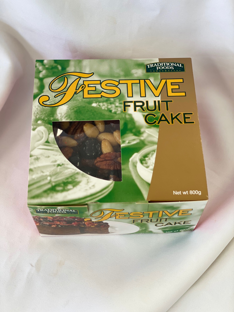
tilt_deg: -61.6
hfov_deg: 28.0
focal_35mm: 52
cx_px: 117
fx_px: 469
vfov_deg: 36.8
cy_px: 156
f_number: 2
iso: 80
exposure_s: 1/100
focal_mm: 6
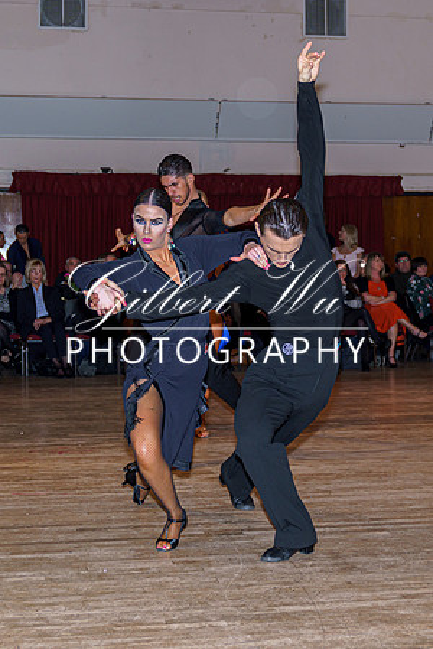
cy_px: 290
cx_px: 277
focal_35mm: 71
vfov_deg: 28.3
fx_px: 1289
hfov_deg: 19.0
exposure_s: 1/160
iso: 200
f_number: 2.8
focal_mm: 29
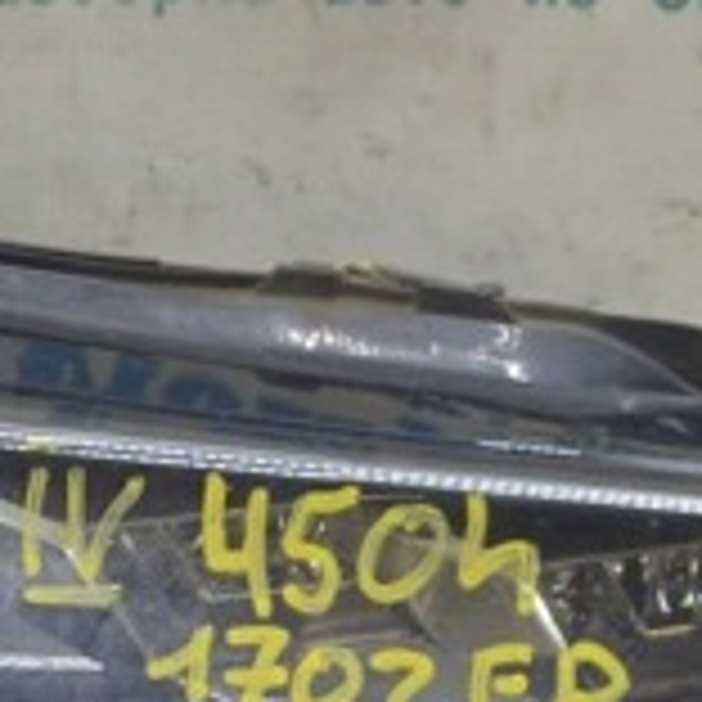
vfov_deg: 12.8
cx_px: 148
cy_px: 524
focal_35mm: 136
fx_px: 3120
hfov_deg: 12.8
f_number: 5.6
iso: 400
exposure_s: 1/20
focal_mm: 26
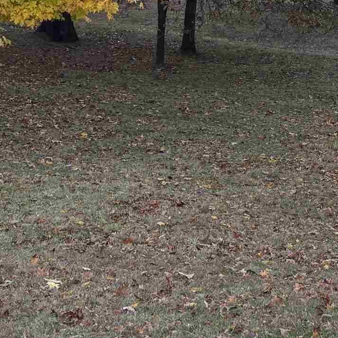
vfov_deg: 16.3
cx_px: 470
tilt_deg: -6.7
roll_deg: -0.4
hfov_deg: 16.4
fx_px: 1094
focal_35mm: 99
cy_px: -141
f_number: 1.6
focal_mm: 5.96
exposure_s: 1/364
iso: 50
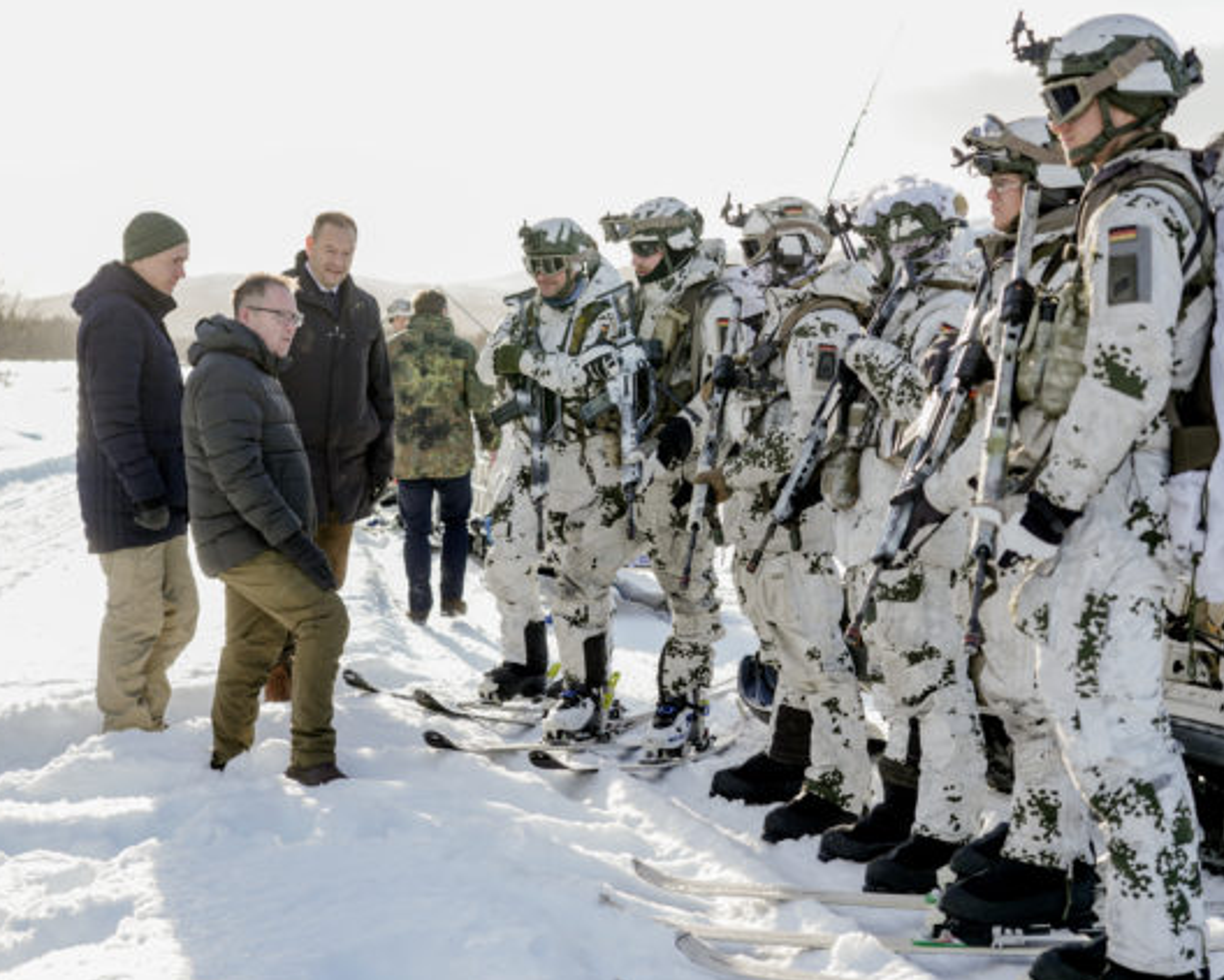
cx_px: 734
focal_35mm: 63
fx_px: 2283
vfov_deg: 24.2
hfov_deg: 29.9
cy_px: 491
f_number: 4.5
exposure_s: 1/1000
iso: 250
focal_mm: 55
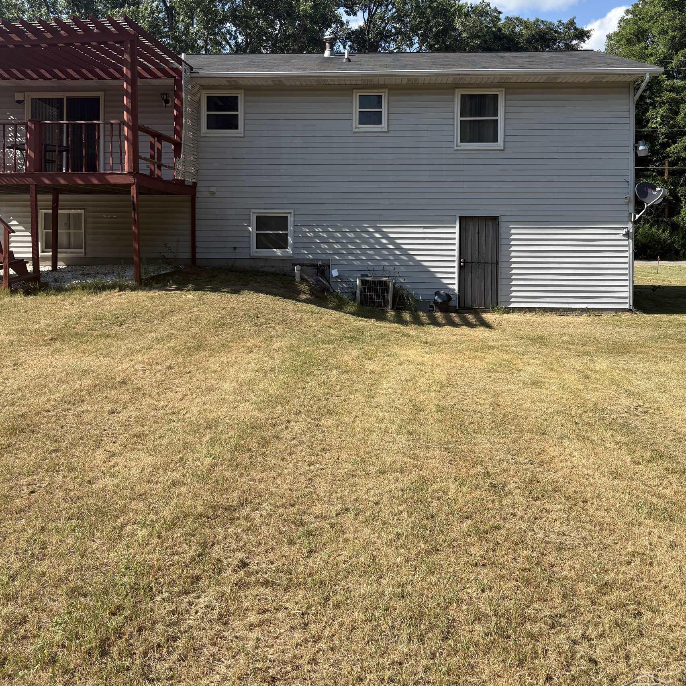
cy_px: 237
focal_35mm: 31
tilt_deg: +0.3
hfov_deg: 52.5
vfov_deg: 51.7
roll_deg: -0.4
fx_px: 695
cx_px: 341
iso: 50
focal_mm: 5.96
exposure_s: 1/2141
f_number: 1.6
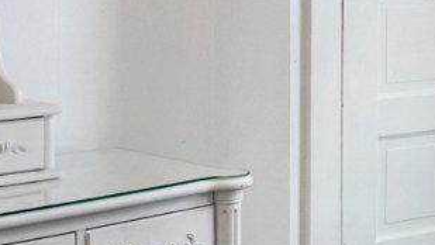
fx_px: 1281
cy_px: -15
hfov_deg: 18.2
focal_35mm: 111
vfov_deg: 10.8
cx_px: 535
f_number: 8
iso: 1250
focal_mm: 16
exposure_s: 1/1600
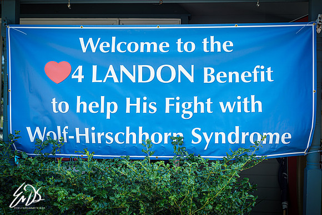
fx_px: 492
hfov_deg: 36.2
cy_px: 108
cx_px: 161
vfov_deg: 24.6
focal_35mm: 55
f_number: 2.8
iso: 100
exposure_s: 1/125
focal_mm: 55
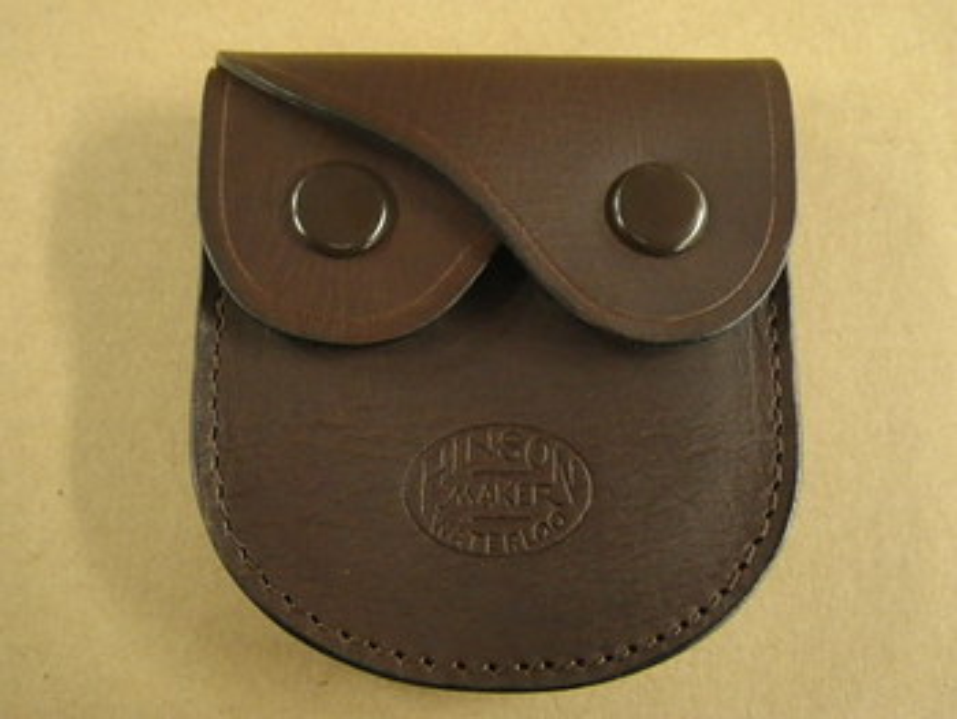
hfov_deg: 53.9
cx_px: 478
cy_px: 360
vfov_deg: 41.8
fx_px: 941
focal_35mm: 34
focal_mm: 6.1
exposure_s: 1/25
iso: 800
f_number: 3.8
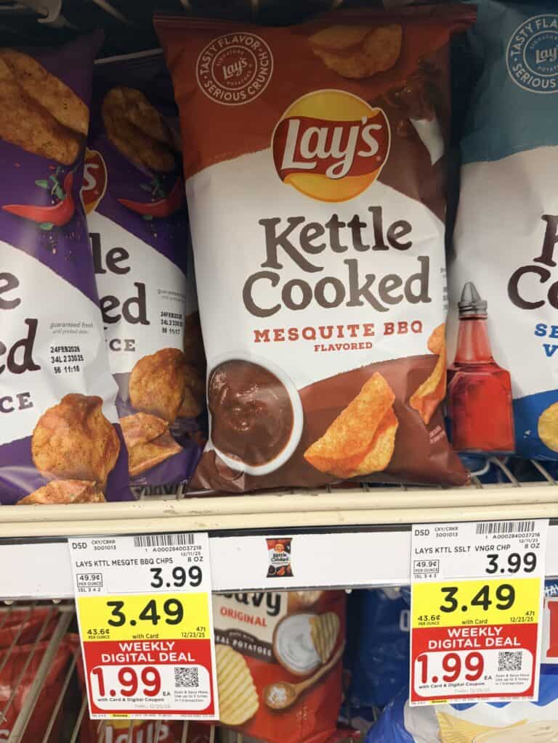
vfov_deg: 71.6
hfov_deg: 56.8
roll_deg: +2.3
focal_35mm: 24
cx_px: 279
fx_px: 516
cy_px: 372
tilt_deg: -24.6
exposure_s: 1/64
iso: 200
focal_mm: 6.76
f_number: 1.78
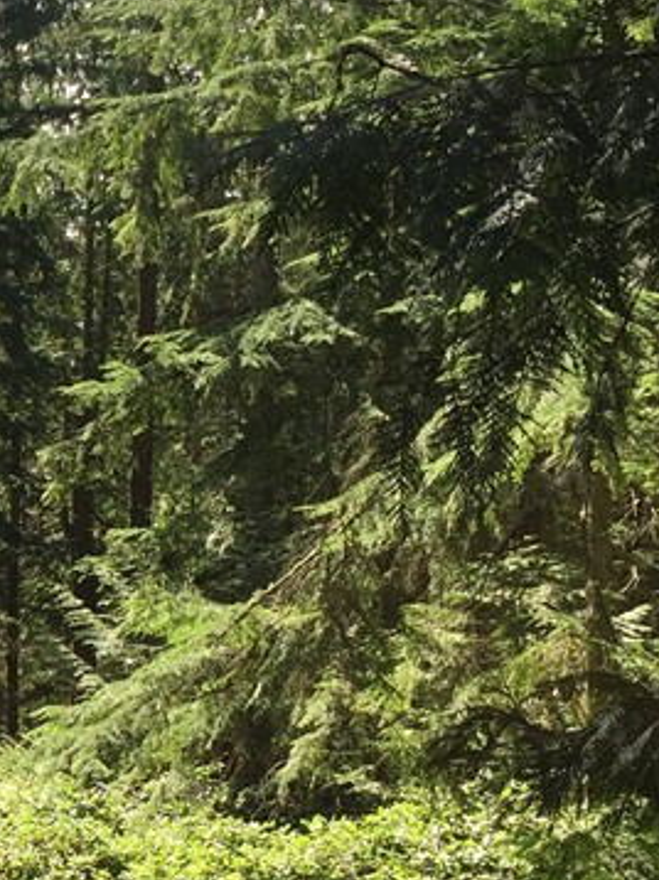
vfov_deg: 23.3
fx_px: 2109
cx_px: -241
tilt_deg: -3.3
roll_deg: -0.5
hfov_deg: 16.6
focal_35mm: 83
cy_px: 669
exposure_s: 1/388
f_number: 2.2
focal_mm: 4.15
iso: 32
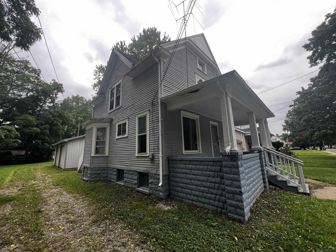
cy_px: 126
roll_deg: +1.8
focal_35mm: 13
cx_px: 168
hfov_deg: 106.2
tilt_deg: +11.0
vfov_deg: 89.9
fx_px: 126
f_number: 1.8
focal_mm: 1.57
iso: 32
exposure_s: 1/99
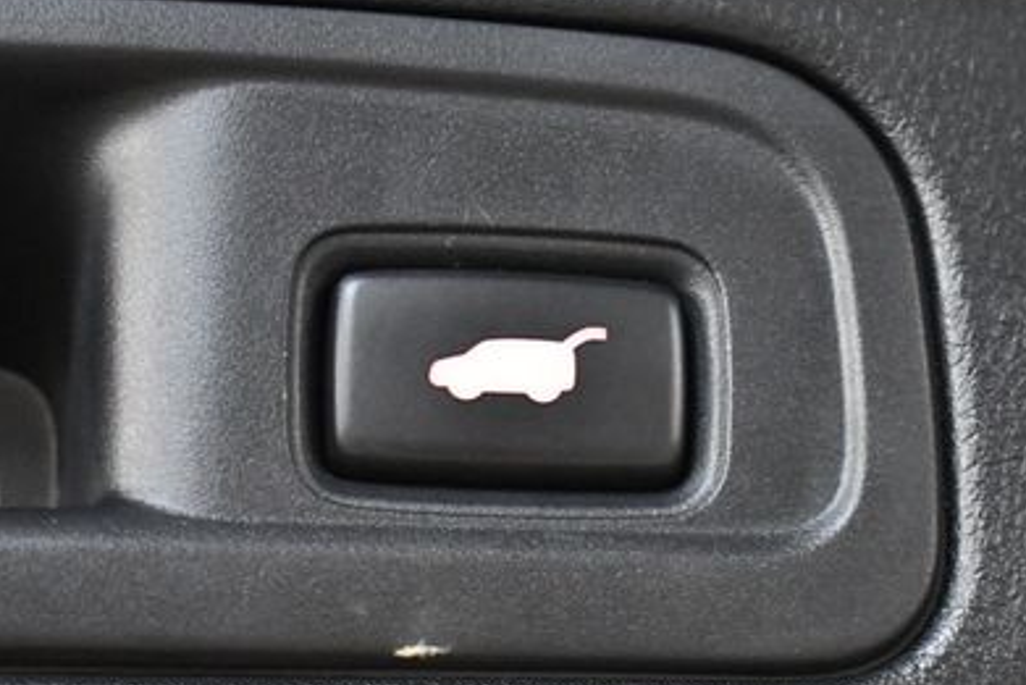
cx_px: 543
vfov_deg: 10.5
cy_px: 399
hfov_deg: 15.6
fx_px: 3735
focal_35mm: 131
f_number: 4.8
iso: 4500
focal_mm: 40
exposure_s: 1/60
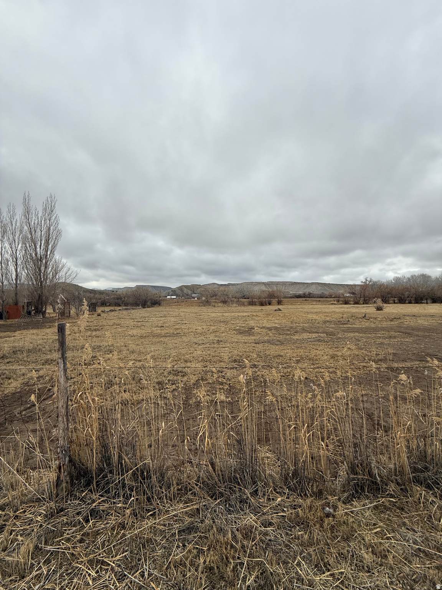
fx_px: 238
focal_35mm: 14
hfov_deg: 85.7
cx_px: 221
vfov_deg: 102.1
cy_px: 295
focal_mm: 2.22
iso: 50
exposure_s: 1/1497
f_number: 2.2
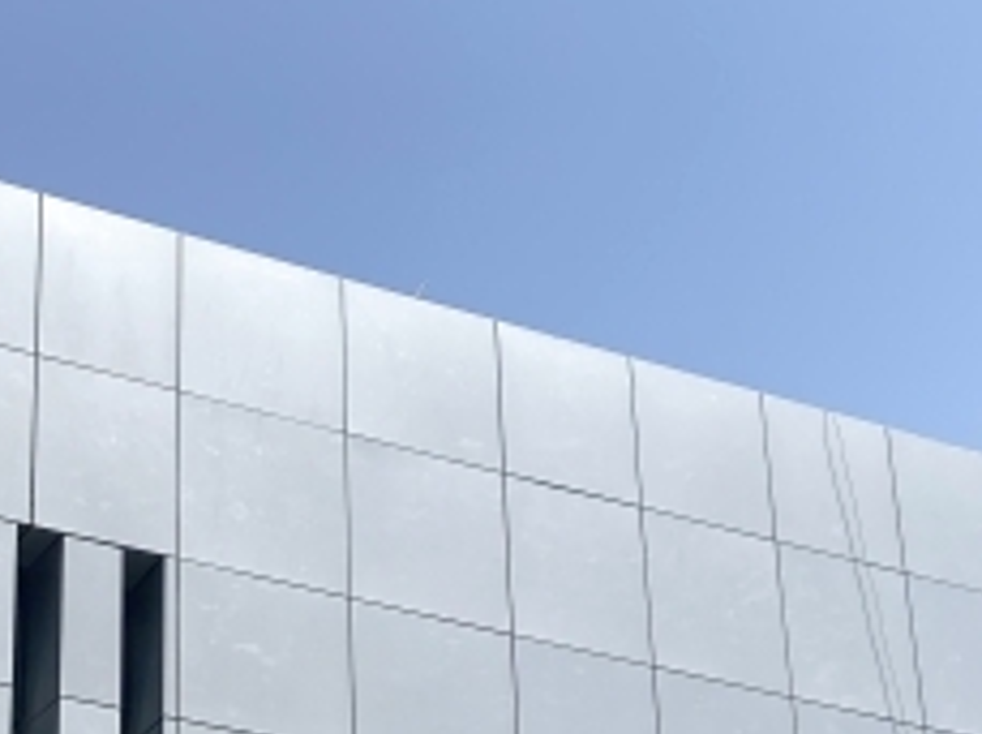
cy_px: 717
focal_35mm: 91
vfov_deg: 15.9
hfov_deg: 21.1
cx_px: 94
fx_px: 2577
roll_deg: -1.4
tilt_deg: +24.1
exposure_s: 1/3731
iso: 32
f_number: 1.8
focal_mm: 4.25
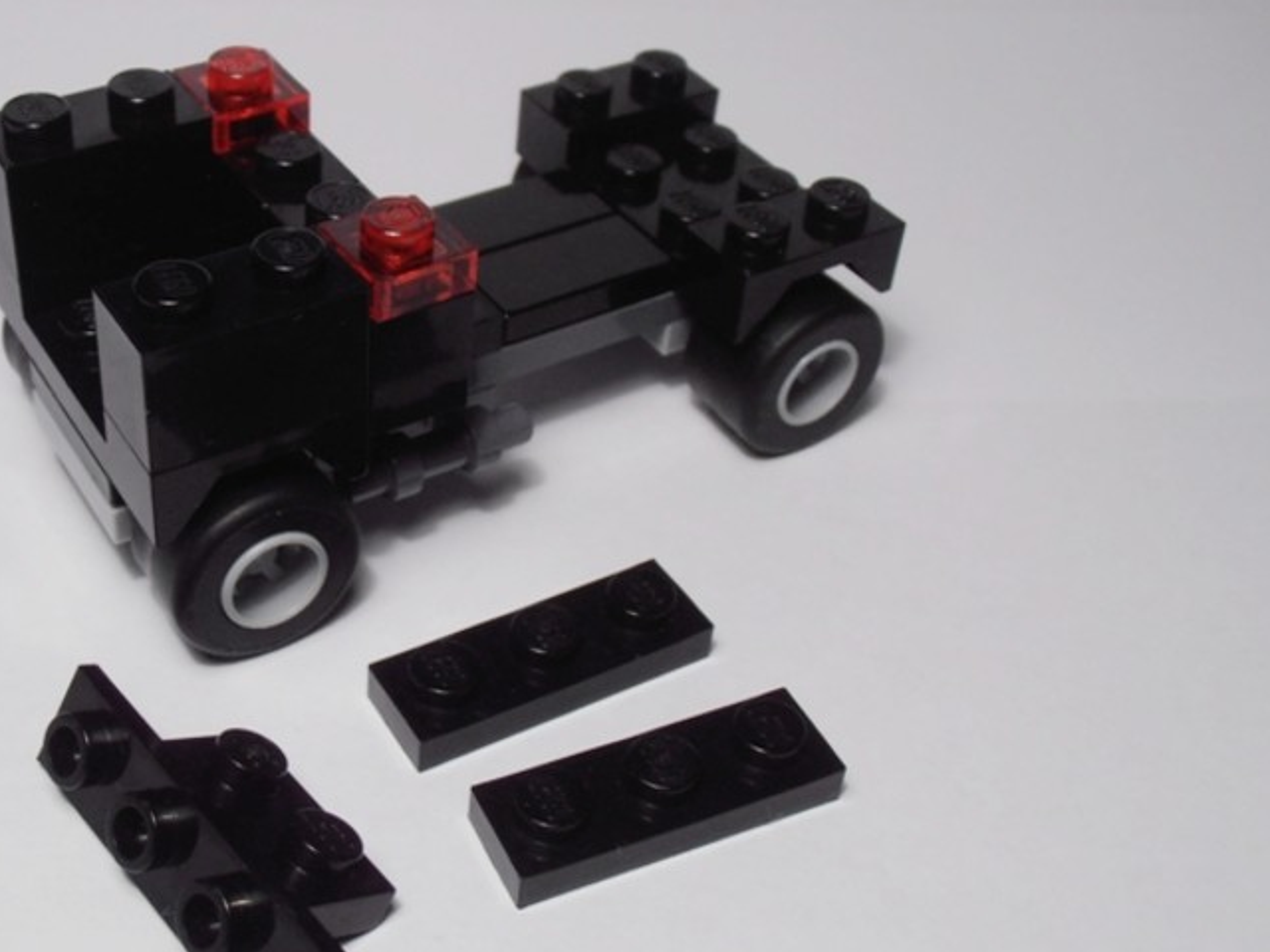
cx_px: 405
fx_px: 1908
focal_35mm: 52
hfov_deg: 36.4
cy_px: 463
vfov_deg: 28.0
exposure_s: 1/60
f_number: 3.9
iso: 80
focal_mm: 6.61
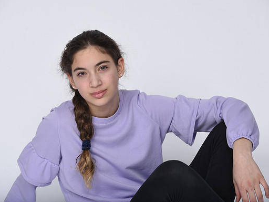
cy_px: 101
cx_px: 130
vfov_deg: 8.8
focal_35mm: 169
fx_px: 1313
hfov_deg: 11.7
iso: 125
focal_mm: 155
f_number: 9
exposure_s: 1/250
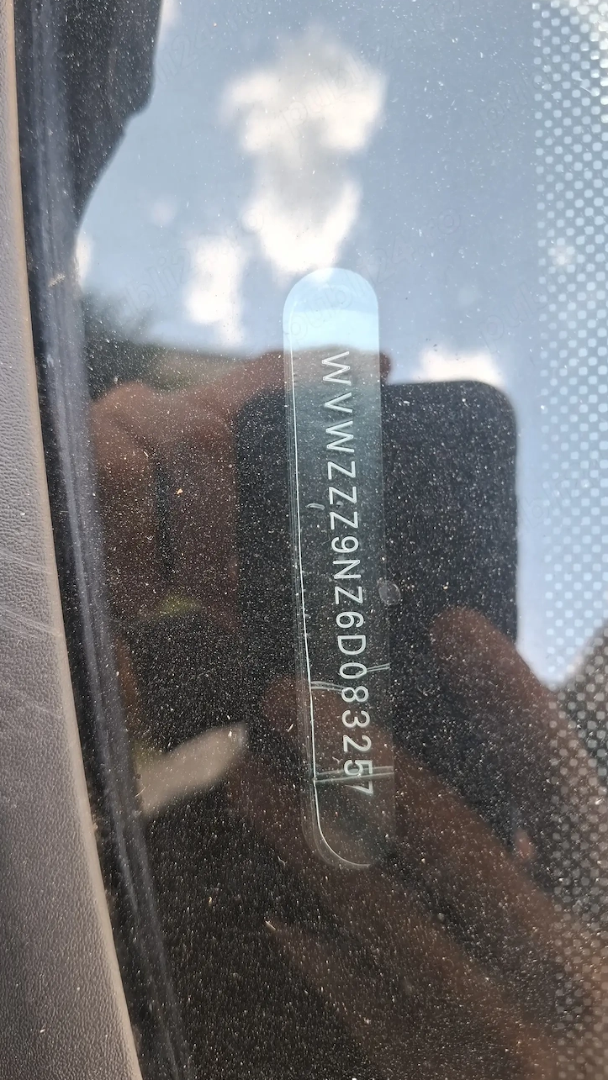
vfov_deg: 71.9
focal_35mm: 26
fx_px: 745
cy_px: 535
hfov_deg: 44.3
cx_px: 272
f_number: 1.8
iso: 50
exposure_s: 1/100
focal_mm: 5.54
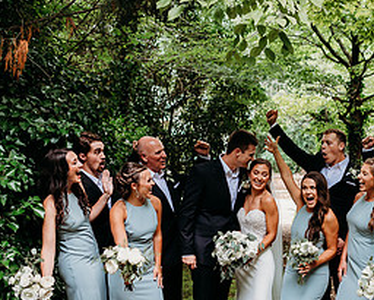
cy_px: 220
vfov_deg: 29.3
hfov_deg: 36.3
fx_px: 565
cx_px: 244
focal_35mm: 51
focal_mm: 24
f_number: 2.5
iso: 250
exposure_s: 1/250
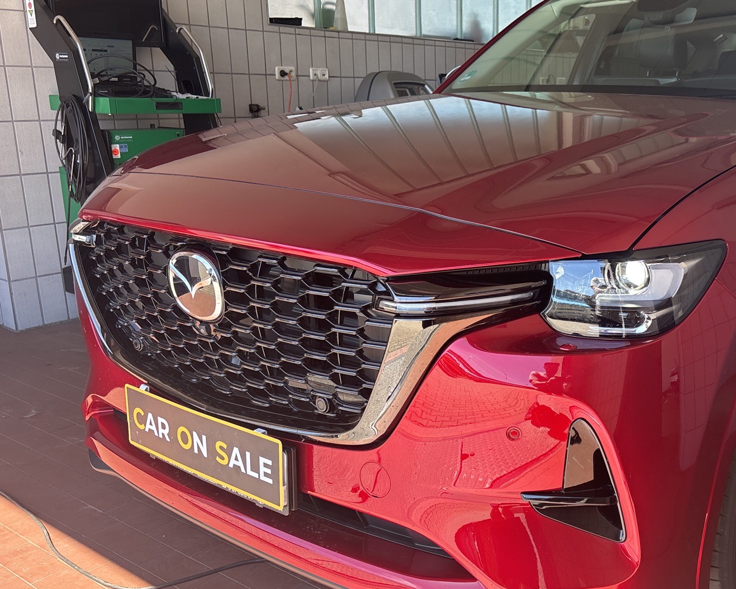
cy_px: 314
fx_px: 806
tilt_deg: -15.2
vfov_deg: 40.1
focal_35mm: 37
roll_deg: -1.3
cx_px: 524
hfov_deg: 47.8
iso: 40
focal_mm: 5.96
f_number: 1.6
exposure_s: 1/131
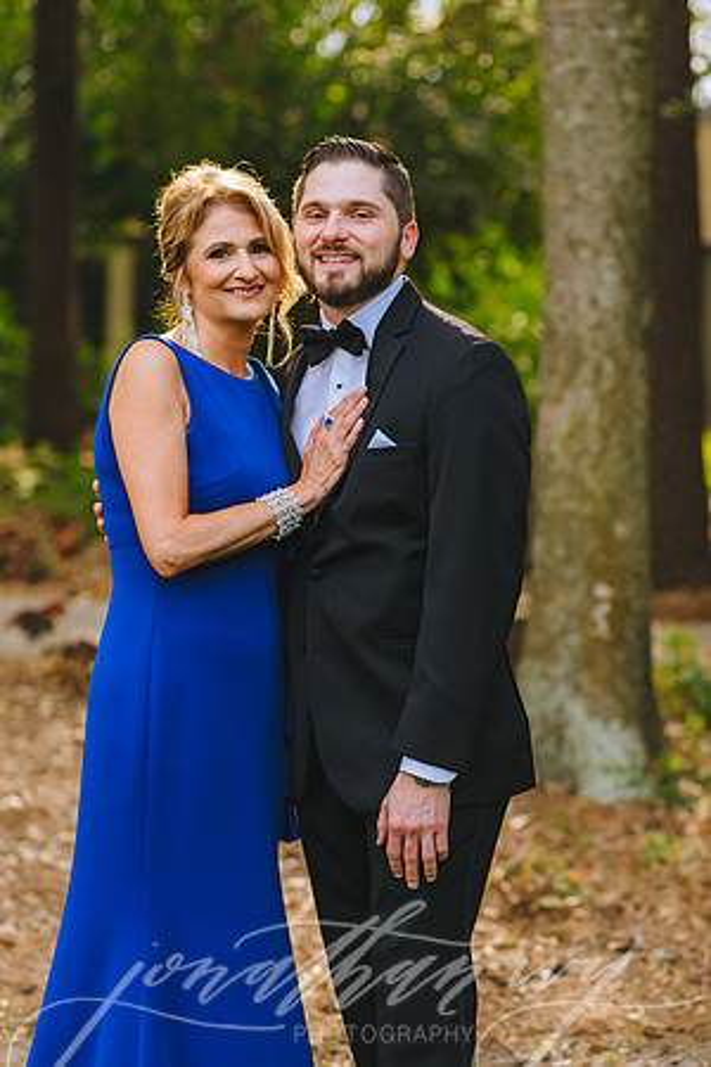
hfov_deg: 16.1
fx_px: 2518
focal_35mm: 85
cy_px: 534
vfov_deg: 23.9
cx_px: 356
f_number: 2.8
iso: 400
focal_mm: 85
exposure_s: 1/640
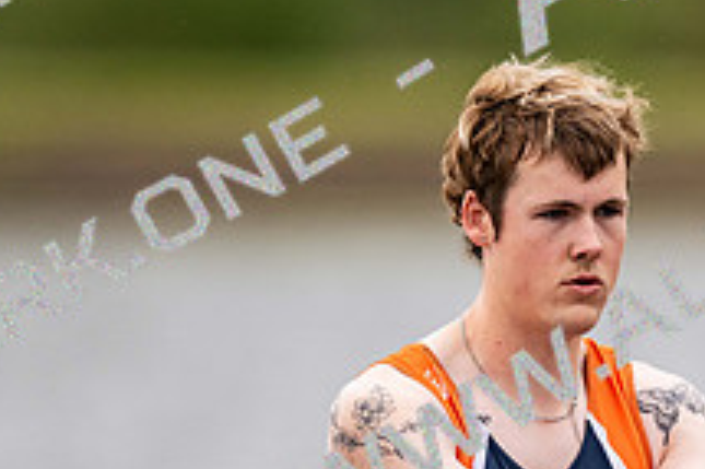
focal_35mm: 1619
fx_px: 31680
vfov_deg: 0.8
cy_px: 536
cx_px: 692
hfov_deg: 1.3
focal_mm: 600
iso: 280
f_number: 4
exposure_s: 1/2500
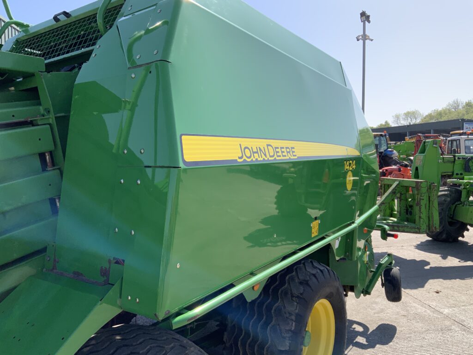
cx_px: 236
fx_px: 396
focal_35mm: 29
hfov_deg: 61.7
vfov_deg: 48.2
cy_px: 178
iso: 16
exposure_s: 1/1076
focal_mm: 3
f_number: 1.8
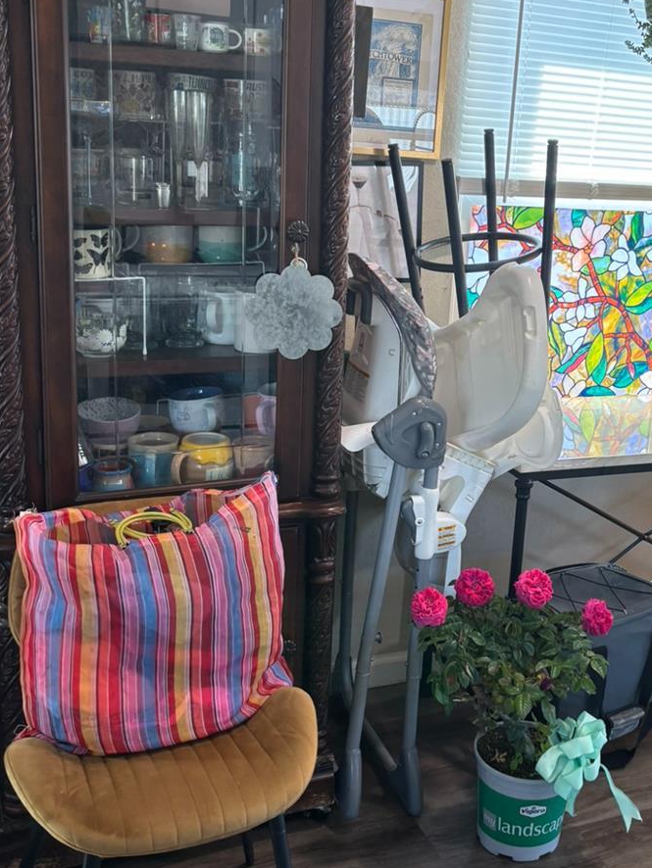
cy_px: 392
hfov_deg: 32.3
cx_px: 487
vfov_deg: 42.9
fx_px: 1104
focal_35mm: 44
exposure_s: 1/60
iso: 64
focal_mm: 5.96
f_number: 1.6
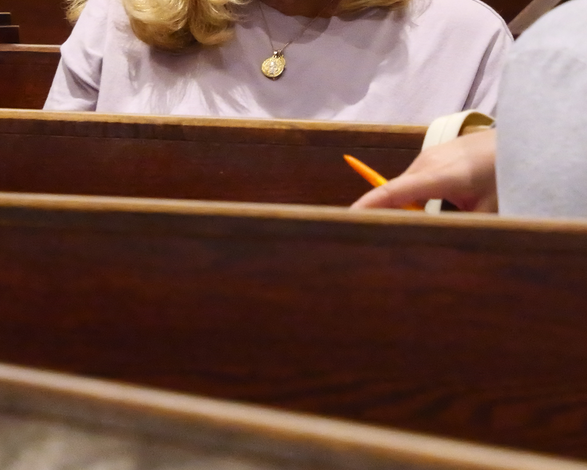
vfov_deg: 3.3
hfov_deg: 4.1
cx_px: 347
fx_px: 8148
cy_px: -21
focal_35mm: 469
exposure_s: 1/200
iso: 10000
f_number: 5.3
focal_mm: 100
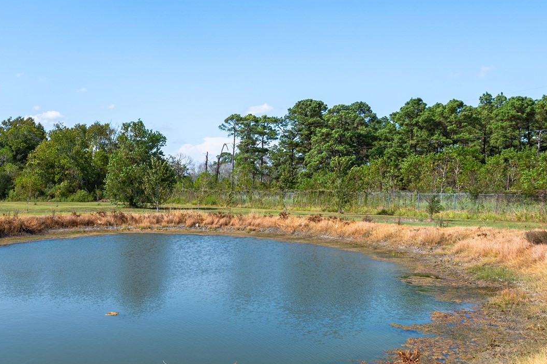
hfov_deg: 49.6
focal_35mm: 37
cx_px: 128
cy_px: 202
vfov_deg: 35.8
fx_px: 562
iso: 125
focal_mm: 18
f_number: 14
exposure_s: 1/125
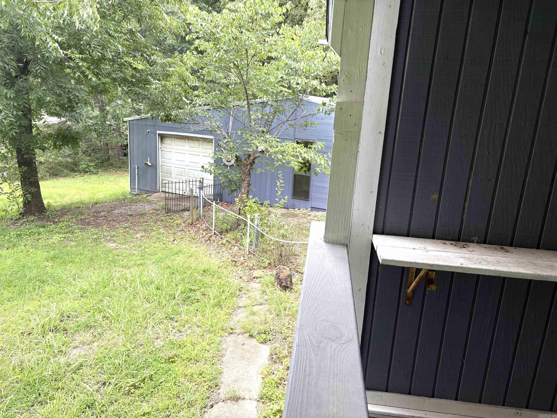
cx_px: 278
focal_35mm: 26
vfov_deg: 53.1
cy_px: 209
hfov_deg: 67.3
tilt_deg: -13.1
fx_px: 418
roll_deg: -2.6
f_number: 1.6
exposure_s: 1/276
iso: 40
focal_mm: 5.96
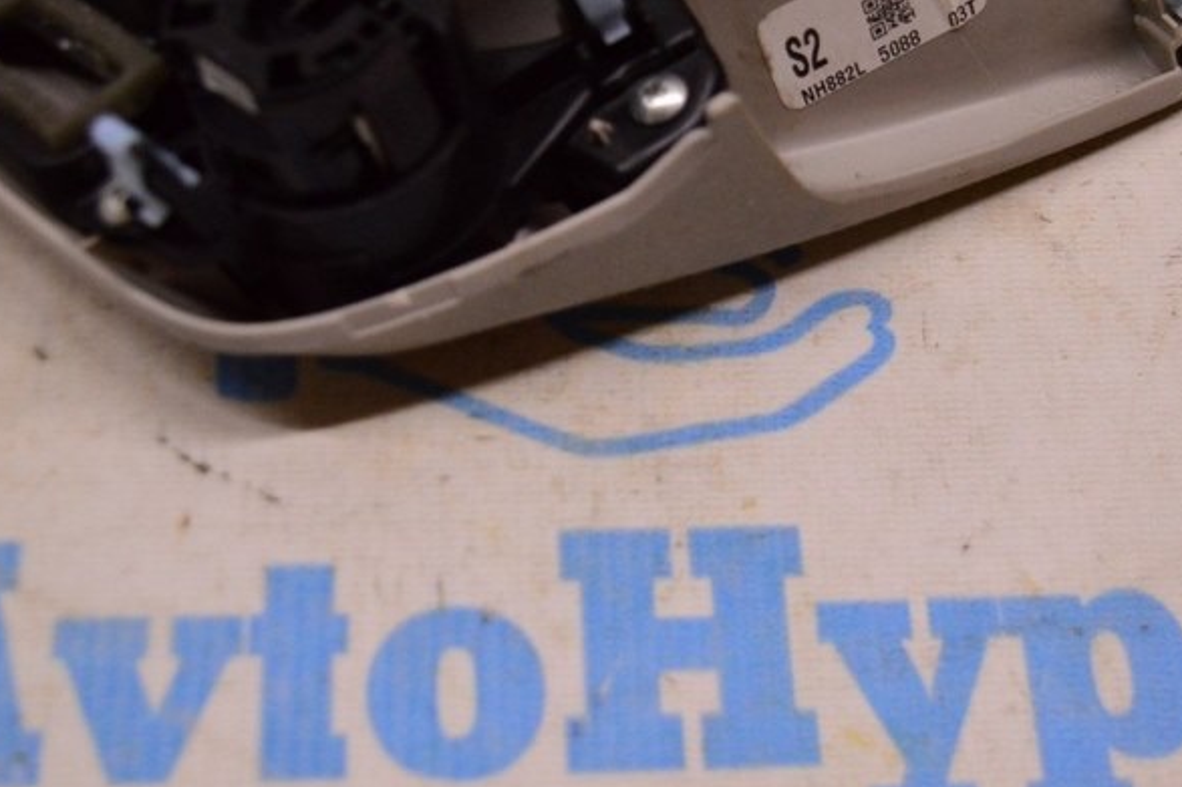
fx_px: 2232
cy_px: 200
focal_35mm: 68
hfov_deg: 29.7
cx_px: 552
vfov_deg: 19.9
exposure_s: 1/400
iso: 1600
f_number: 4
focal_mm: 26
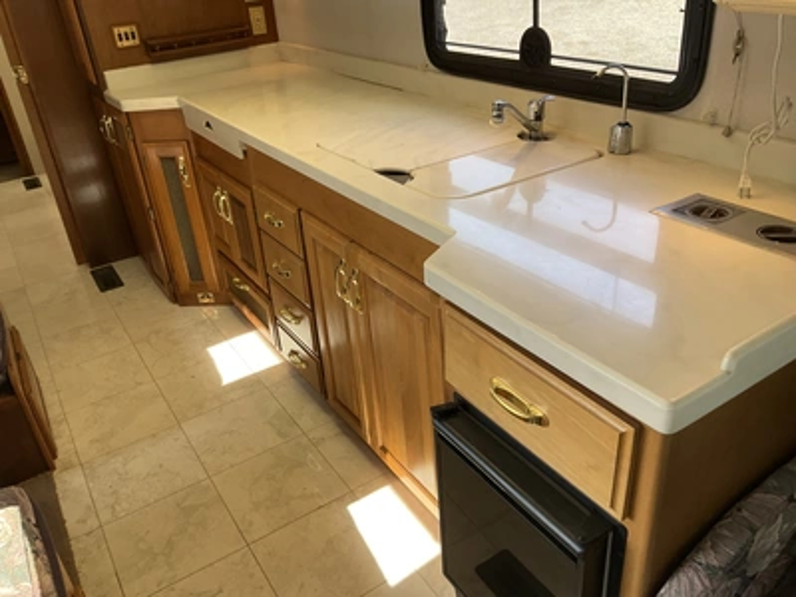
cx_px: 398
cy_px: 298
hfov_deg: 61.7
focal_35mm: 29
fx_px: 667
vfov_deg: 48.2
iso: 50
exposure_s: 1/122
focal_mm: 3
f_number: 1.8
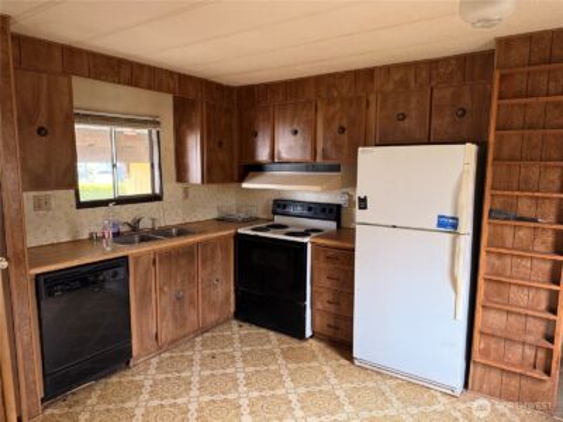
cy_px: 211
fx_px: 390
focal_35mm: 24
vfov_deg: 56.8
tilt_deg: -7.4
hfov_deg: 71.6
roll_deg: -0.9
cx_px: 282
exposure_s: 1/60
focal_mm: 6.76
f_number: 1.78
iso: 320
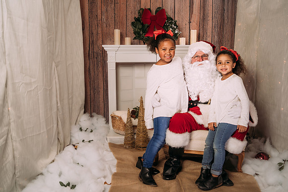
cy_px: 98
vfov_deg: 35.8
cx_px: 147
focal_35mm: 37
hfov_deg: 51.7
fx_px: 297
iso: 100
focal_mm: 35
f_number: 6.3
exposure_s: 1/100
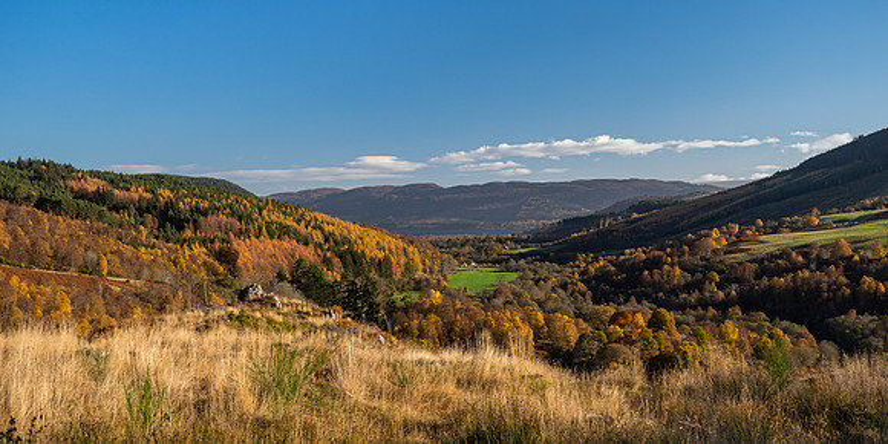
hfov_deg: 46.8
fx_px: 1026
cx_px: 444
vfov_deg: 24.4
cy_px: 189
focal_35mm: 45
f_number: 4
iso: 200
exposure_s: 1/320
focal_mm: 20
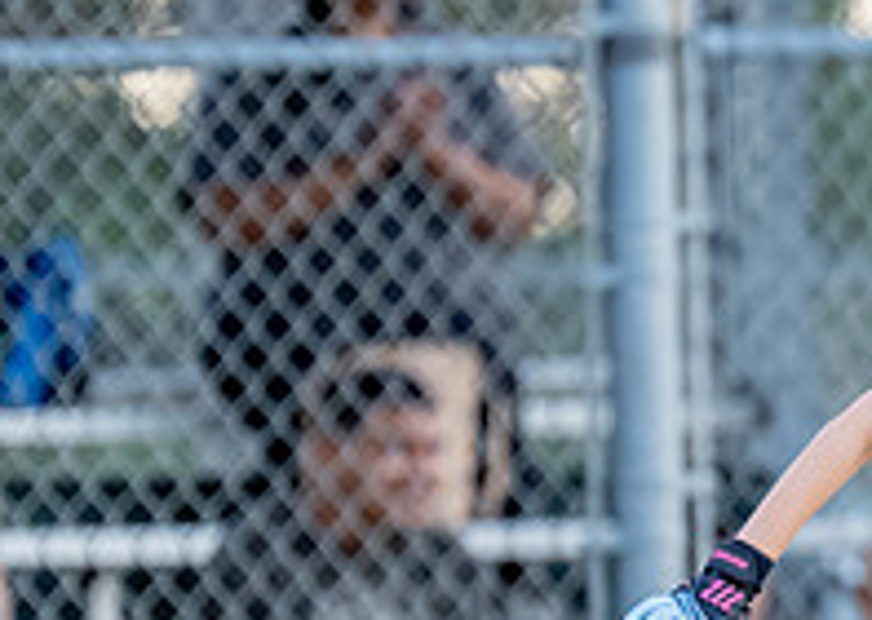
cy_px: 598
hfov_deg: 2.0
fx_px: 25168
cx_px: 1112
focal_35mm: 1018
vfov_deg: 1.4
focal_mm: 200
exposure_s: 1/2000
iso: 1600
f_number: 2.8
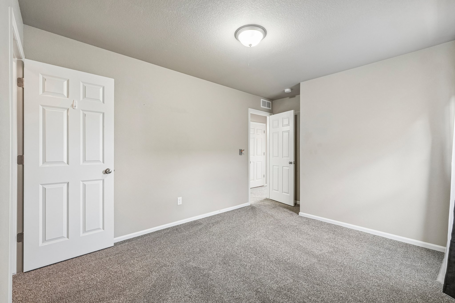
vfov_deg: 77.3
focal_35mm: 15
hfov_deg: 100.4
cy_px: 152
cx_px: 228
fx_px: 190
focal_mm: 10
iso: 800
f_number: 8
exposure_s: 1/13
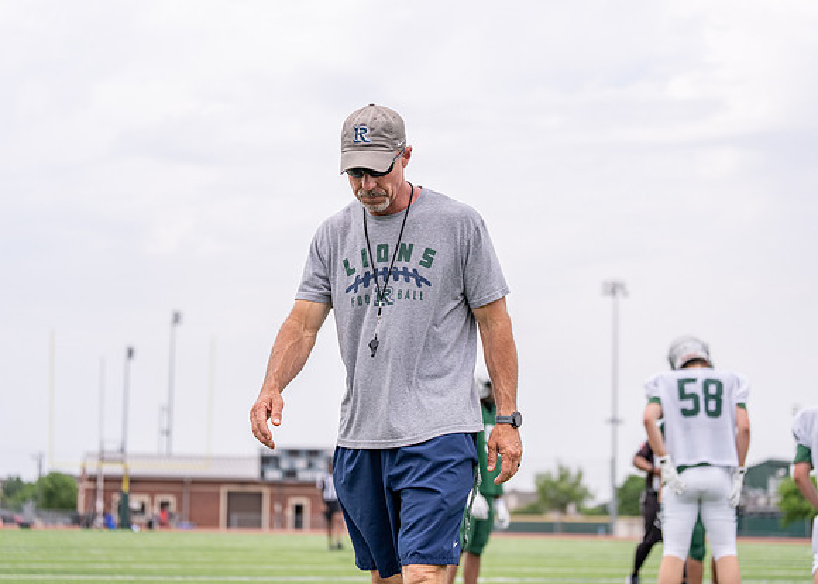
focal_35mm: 75
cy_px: 292
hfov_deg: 26.5
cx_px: 409
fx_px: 1739
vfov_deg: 19.1
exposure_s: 1/3200
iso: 250
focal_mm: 70
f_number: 2.8
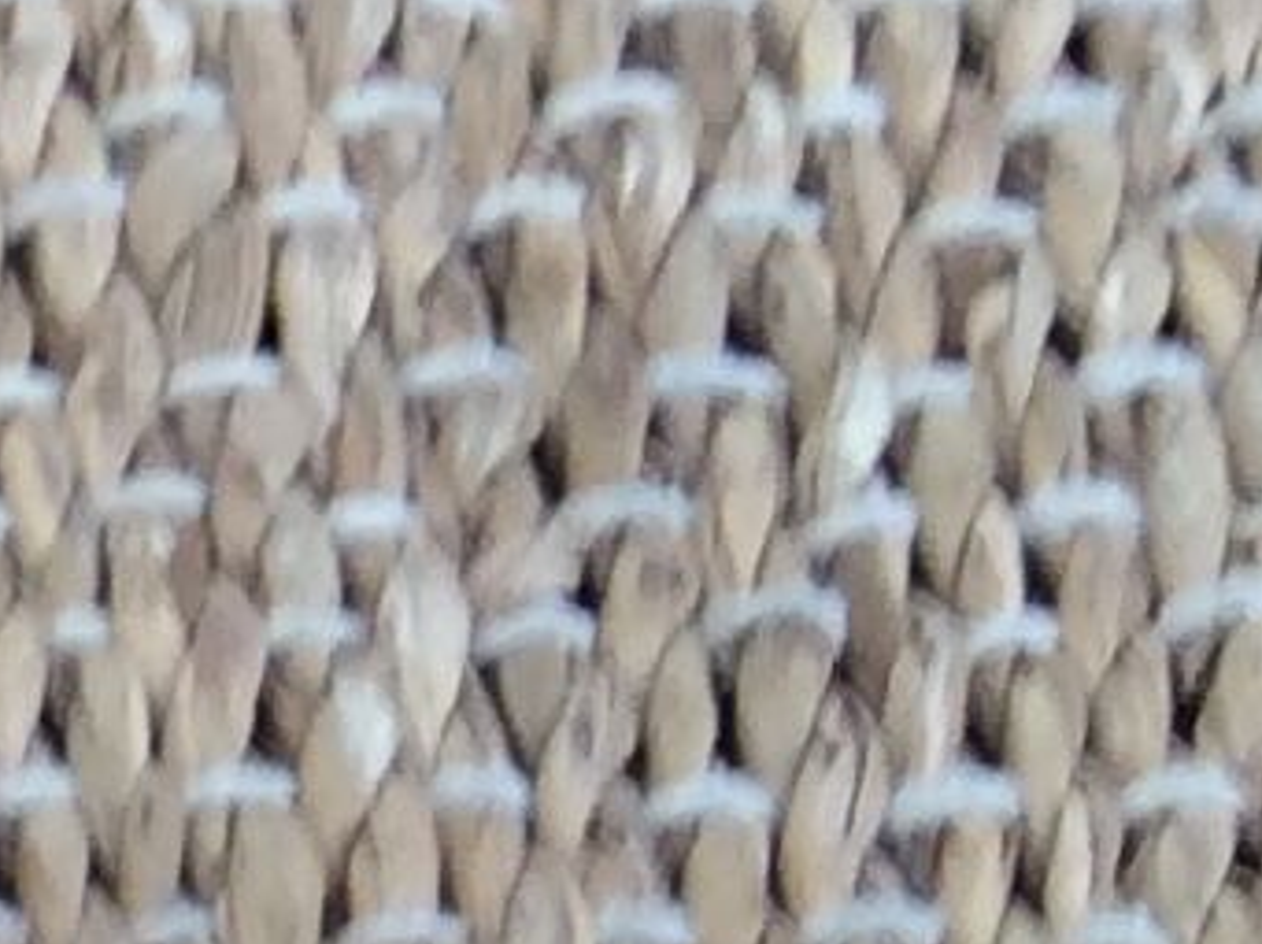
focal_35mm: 243
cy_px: 2203
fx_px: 8850
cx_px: -2642
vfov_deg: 5.9
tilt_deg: -56.1
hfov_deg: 7.2
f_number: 2.4
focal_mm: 3.3
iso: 32
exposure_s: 1/25
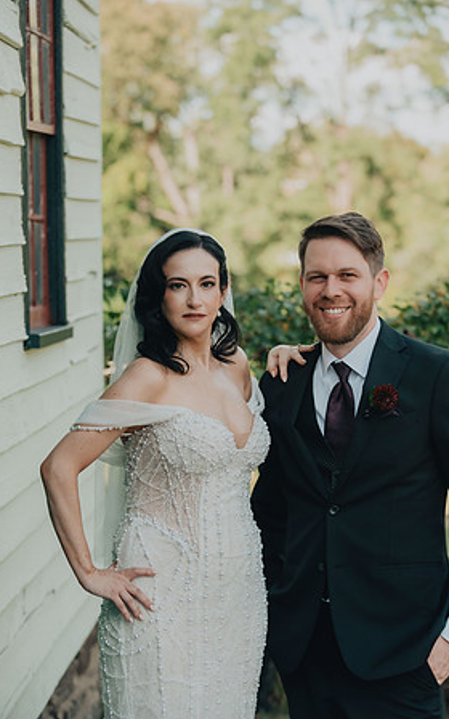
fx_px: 1645
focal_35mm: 84
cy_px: 360
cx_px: 218
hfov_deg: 15.5
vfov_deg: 24.6
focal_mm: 82
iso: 800
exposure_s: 1/1600
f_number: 3.5
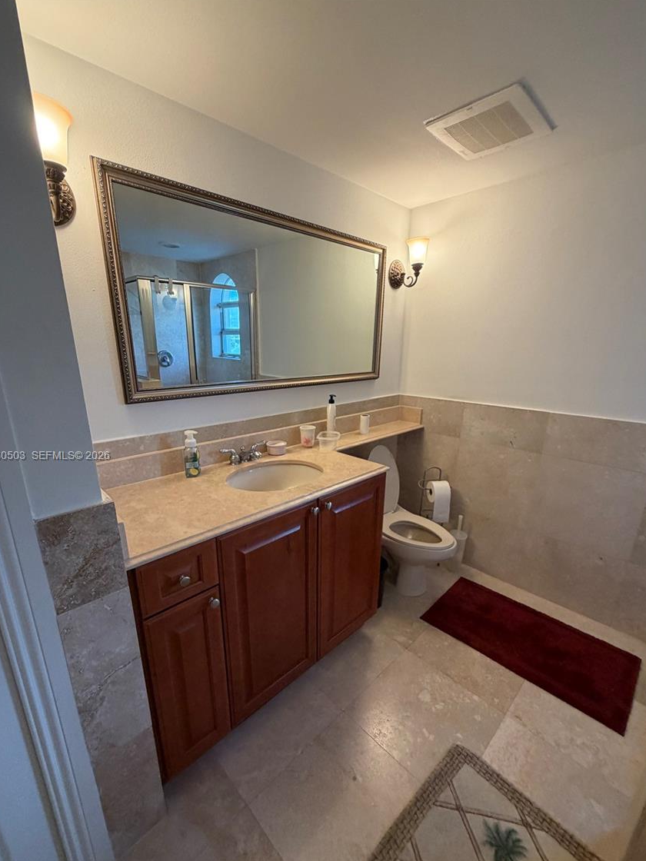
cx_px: 314
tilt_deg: -12.6
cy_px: 457
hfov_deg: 81.7
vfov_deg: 98.1
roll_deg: -3.6
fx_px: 373
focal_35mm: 15
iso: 250
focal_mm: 2.22
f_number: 2.2
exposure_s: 1/120
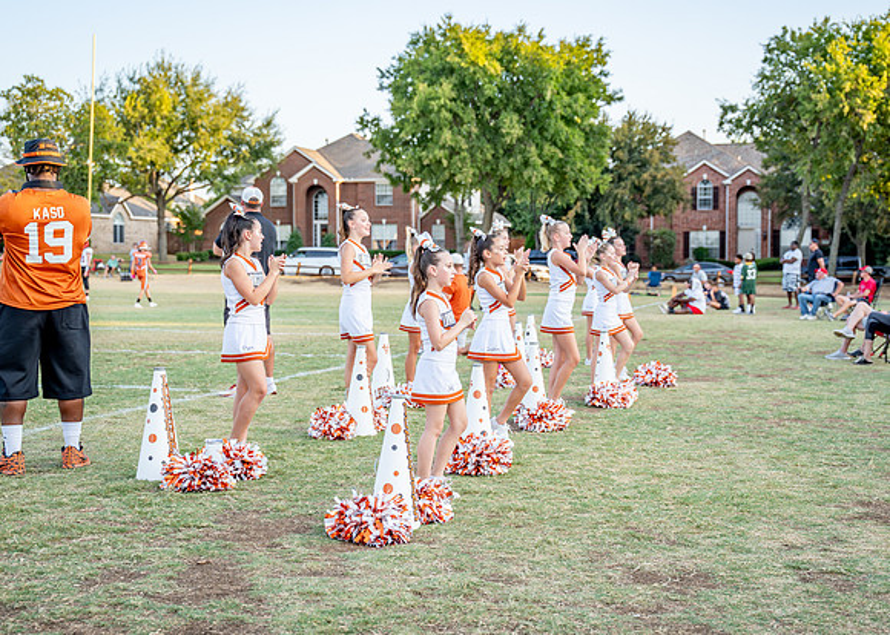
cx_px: 458
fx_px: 1369
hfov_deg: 36.0
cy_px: 302
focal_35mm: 54
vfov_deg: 26.1
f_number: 2.8
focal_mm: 43.6
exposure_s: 1/800
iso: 200
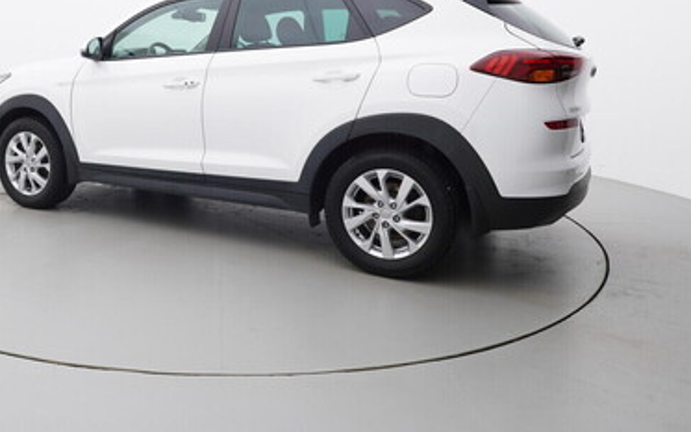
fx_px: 635
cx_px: 210
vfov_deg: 37.0
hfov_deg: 55.4
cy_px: 136
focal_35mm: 34
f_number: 5
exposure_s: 1/80
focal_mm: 15
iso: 200
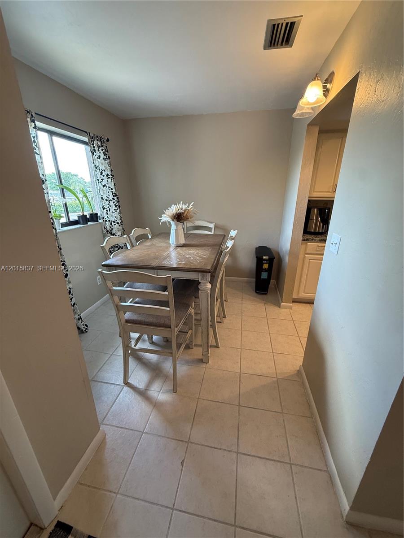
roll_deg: -0.3
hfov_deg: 85.7
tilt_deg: -19.2
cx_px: 202
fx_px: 218
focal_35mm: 14
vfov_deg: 102.1
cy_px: 269
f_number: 2.2
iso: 250
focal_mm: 2.22
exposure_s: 1/60
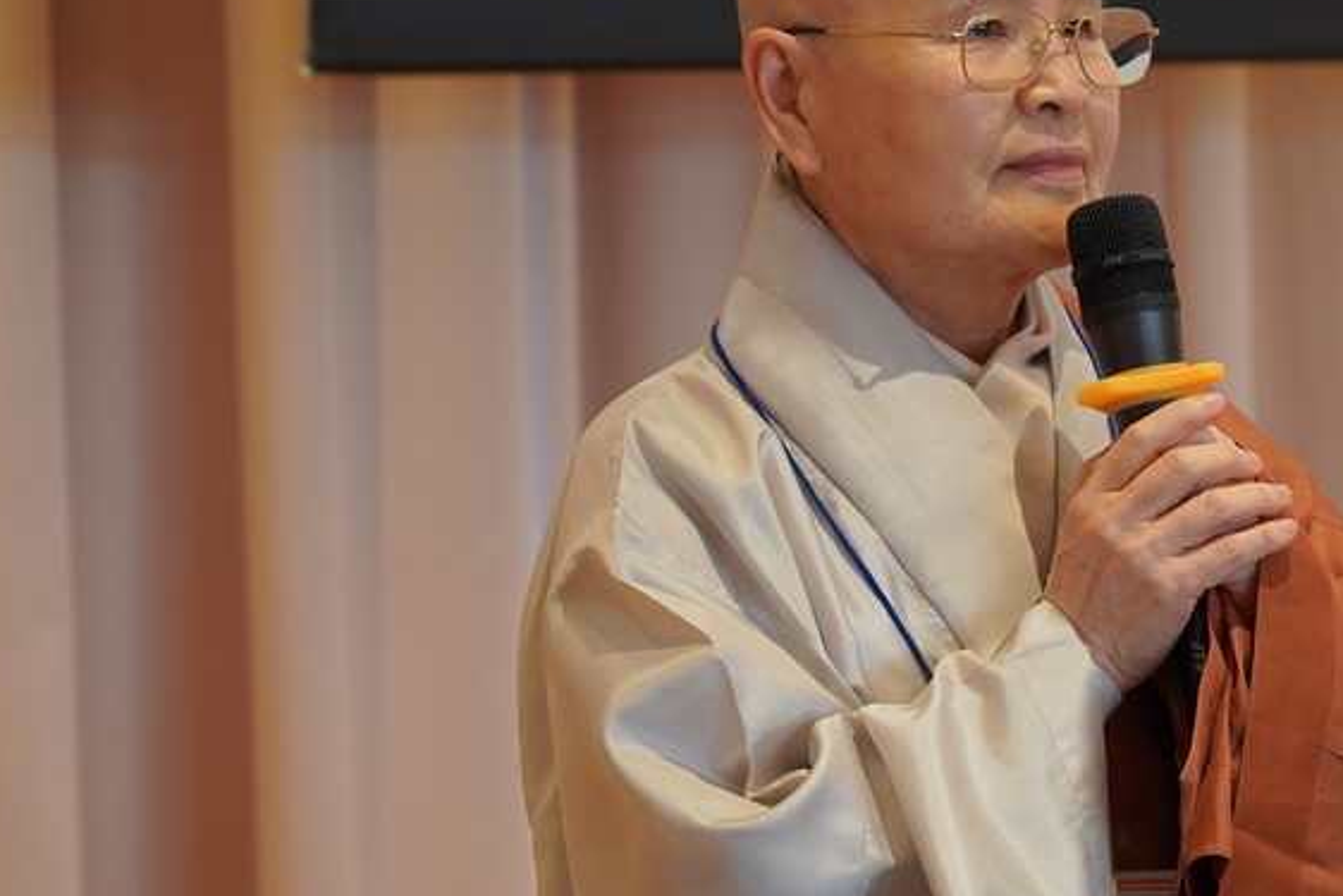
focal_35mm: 210
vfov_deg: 6.5
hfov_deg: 9.8
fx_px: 7836
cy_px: 421
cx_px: 1006
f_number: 4
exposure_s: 1/160
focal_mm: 82
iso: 1250
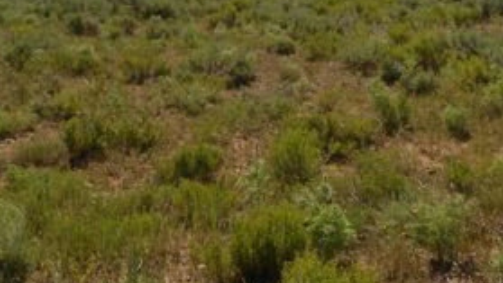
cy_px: -83
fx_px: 867
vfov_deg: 17.4
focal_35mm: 65
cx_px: 245
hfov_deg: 32.4
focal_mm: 4.6
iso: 80
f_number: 3.2
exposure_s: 1/1500
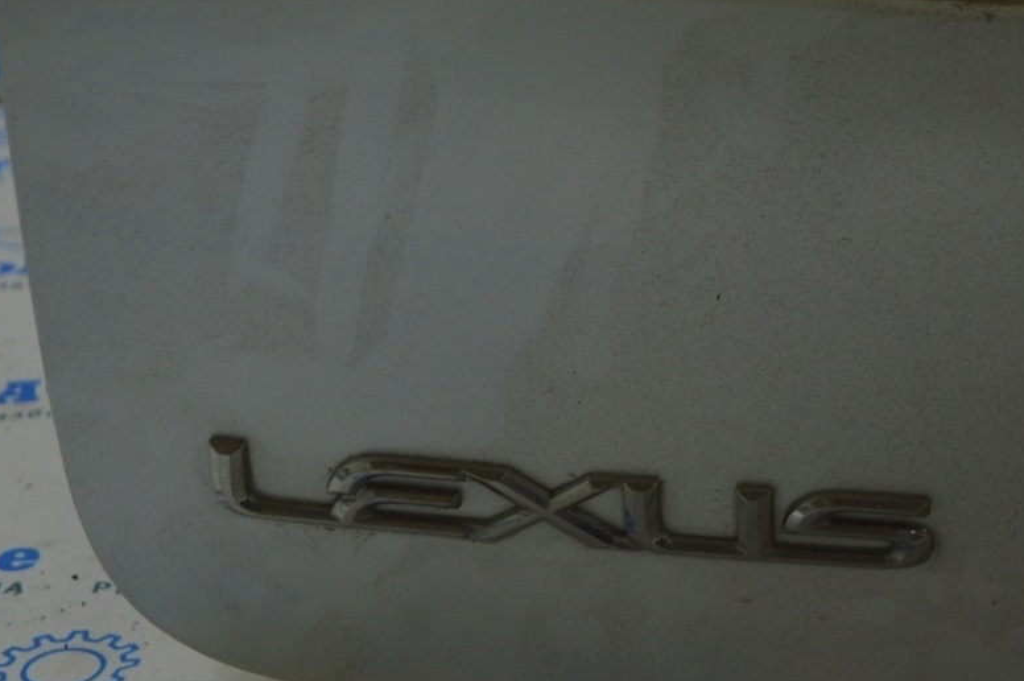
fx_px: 2814
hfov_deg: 20.6
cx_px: 641
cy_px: 383
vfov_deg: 13.8
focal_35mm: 99
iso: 400
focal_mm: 50
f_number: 5.6
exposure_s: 1/50
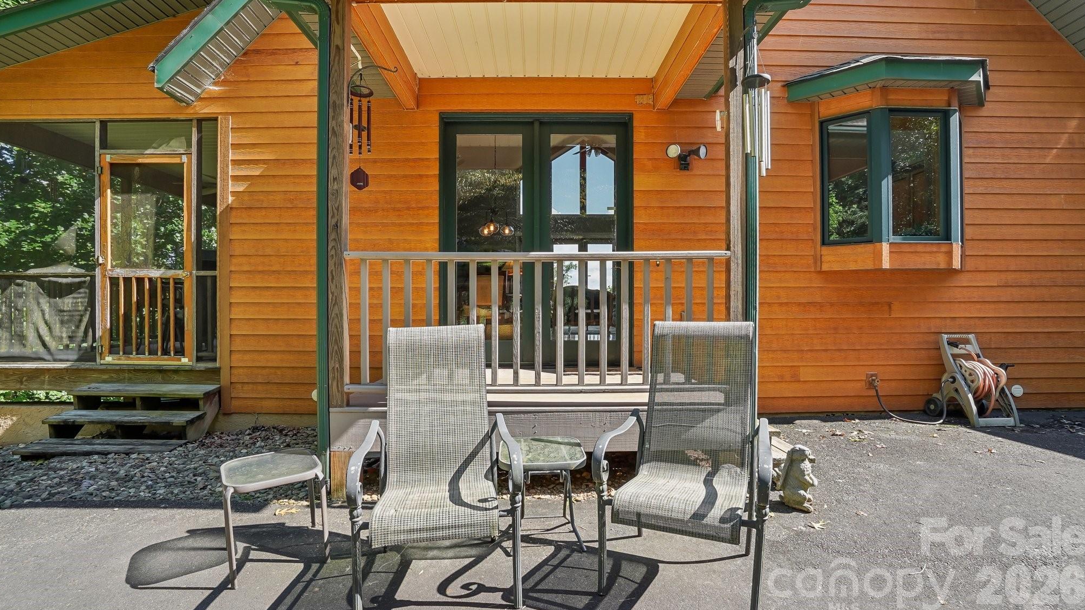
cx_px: 540
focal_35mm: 16
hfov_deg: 99.4
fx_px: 460
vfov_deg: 66.7
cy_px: 255
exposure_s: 1/30
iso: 100
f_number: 8
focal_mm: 10
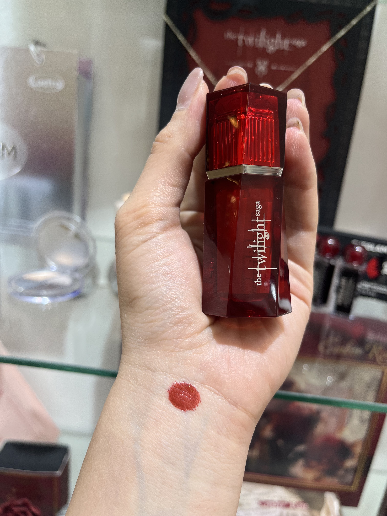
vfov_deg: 67.3
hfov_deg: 53.1
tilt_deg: -17.6
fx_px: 388
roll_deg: -4.6
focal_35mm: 26
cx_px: 194
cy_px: 258
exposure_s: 1/165
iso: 40
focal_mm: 5.1
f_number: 1.6
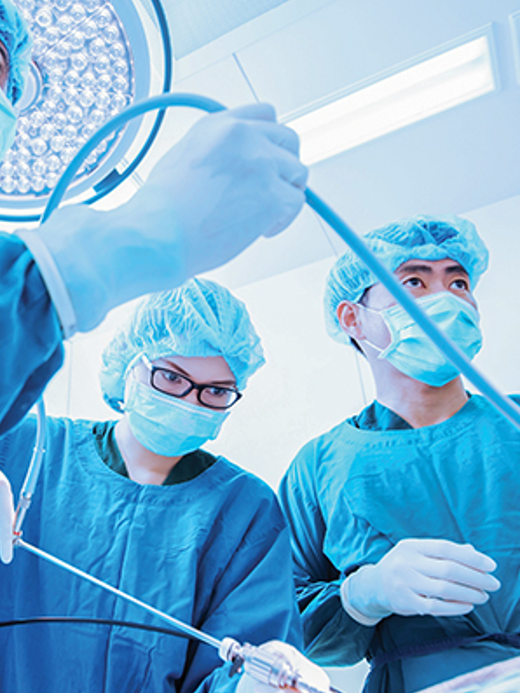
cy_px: 384
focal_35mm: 31
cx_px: 75
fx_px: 621
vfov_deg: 58.2
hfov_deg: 42.5
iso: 200
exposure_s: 1/100
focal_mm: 16
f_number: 4
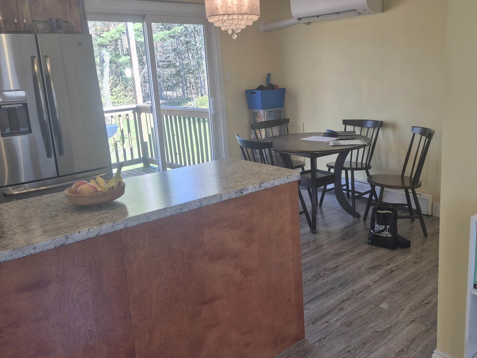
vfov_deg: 45.4
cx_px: 280
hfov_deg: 58.0
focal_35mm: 31
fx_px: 427
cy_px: 159
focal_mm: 5.4
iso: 64
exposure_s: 1/120
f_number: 1.8
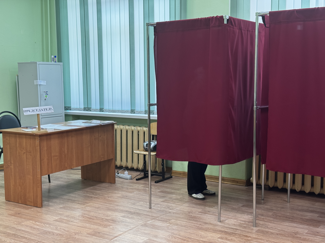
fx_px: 451
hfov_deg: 39.7
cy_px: 122
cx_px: 162
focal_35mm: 48
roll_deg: +1.0
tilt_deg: -7.6
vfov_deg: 30.3
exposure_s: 1/100
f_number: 1.78
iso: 50
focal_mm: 6.76
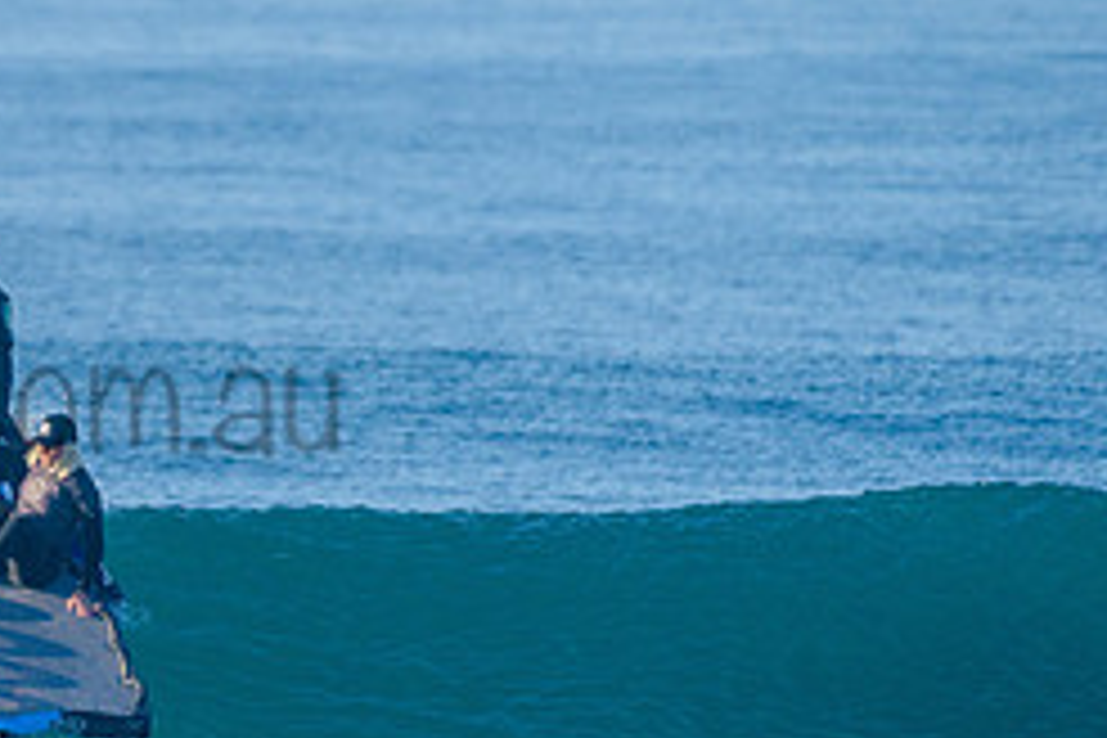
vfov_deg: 1.2
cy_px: 349
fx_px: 36282
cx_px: -135
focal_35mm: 1180
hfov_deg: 1.7
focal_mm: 500
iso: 450
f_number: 5.6
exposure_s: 1/2000
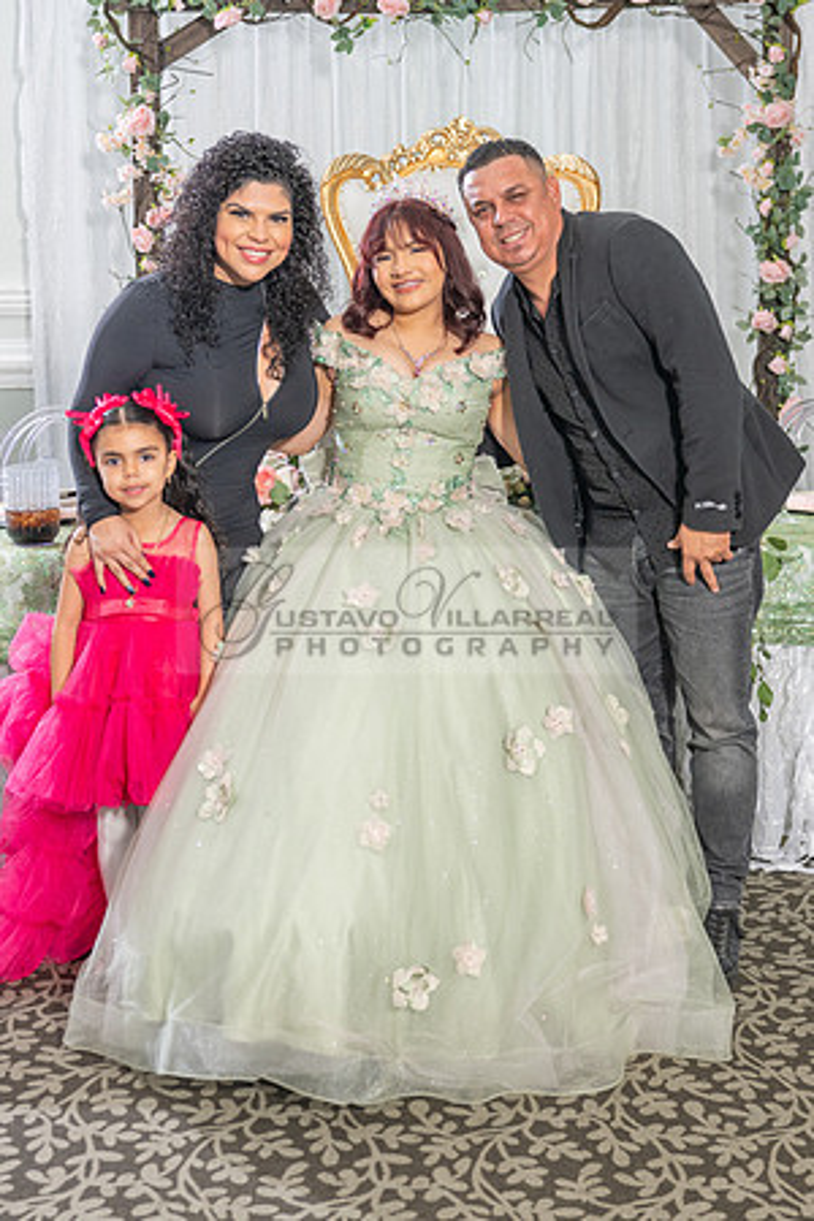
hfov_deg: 25.1
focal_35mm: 54
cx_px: 422
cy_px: 611
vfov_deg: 36.9
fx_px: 1831
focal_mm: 36
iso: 200
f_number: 3.5
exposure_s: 1/160
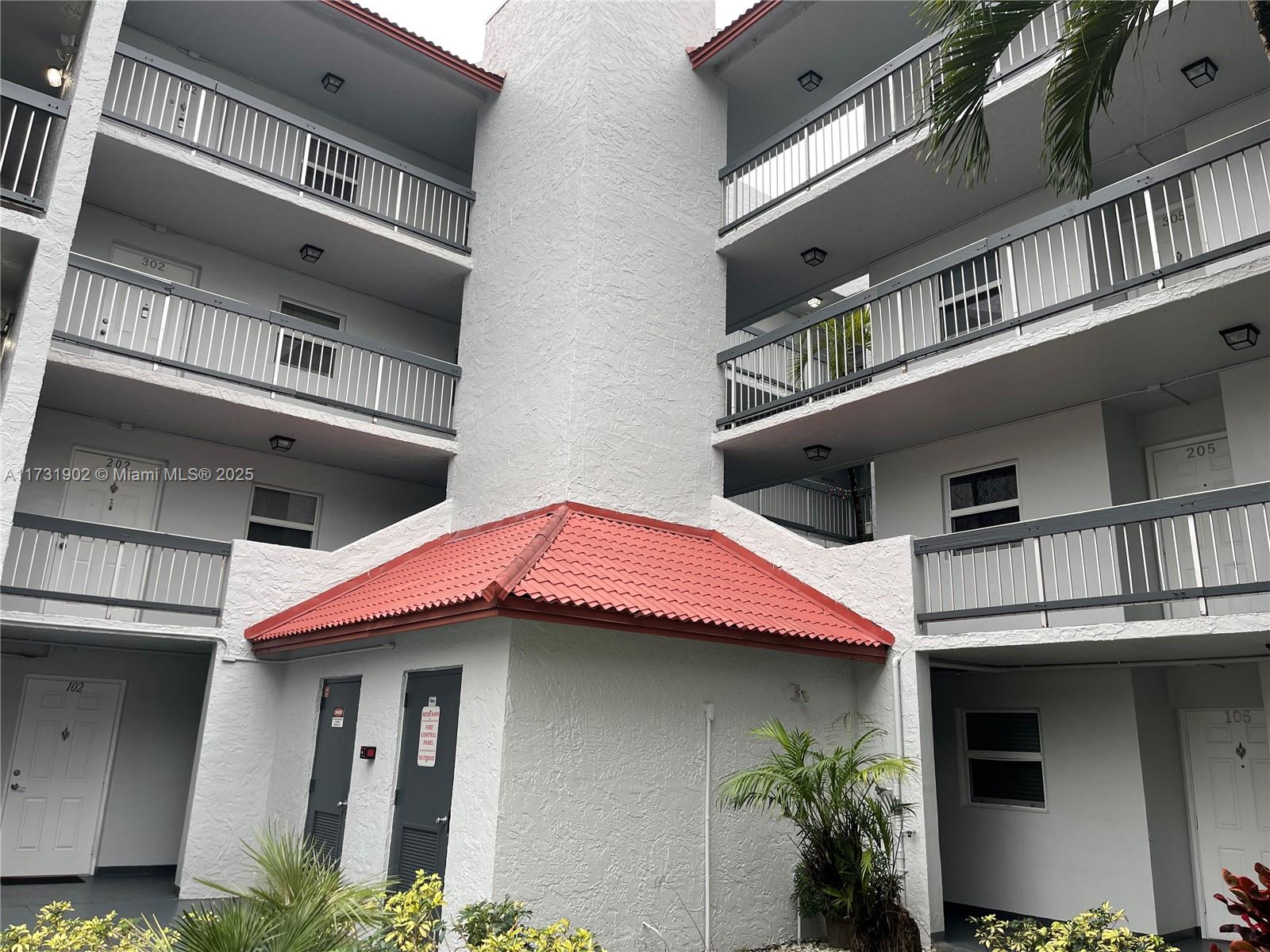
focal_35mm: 25
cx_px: 635
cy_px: 476
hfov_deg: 69.4
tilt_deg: +17.2
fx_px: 917
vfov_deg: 54.9
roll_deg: -1.1
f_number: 1.6
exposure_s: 1/121
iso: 32
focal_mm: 5.1
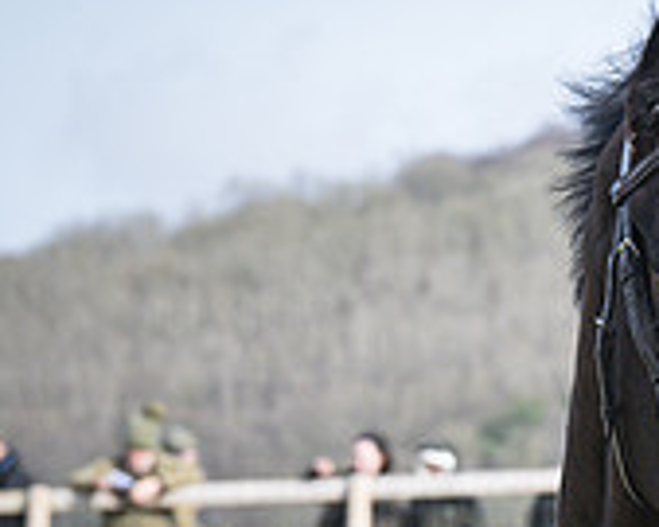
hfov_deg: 4.2
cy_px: 679
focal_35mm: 455
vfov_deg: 3.4
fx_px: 8869
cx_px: 967
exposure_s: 1/1000
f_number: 5.6
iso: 400
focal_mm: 81
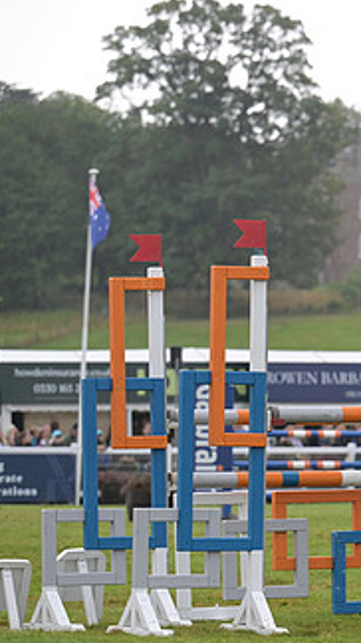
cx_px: 549
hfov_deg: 4.8
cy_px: 362
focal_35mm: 253
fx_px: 4310
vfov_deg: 8.5
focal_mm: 135
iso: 2500
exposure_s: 1/1250
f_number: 4.5
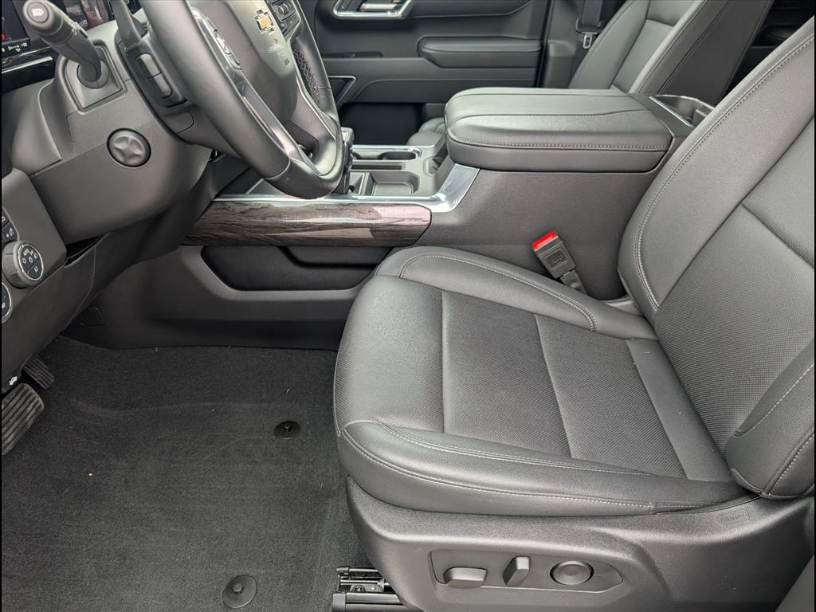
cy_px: 306
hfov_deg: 71.6
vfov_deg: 56.8
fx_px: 566
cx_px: 408
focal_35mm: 24
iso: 23
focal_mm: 6.9
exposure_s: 1/112
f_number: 1.68
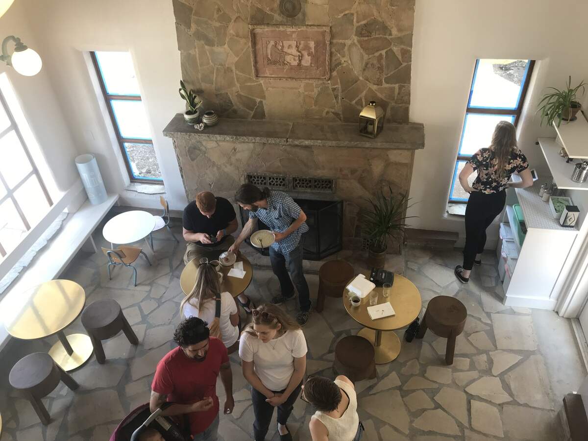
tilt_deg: -39.8
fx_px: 476
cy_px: 220
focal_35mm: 28
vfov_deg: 49.7
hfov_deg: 63.4
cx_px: 294
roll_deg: +4.2
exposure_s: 1/120
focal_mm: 3.99
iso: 40
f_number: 1.8
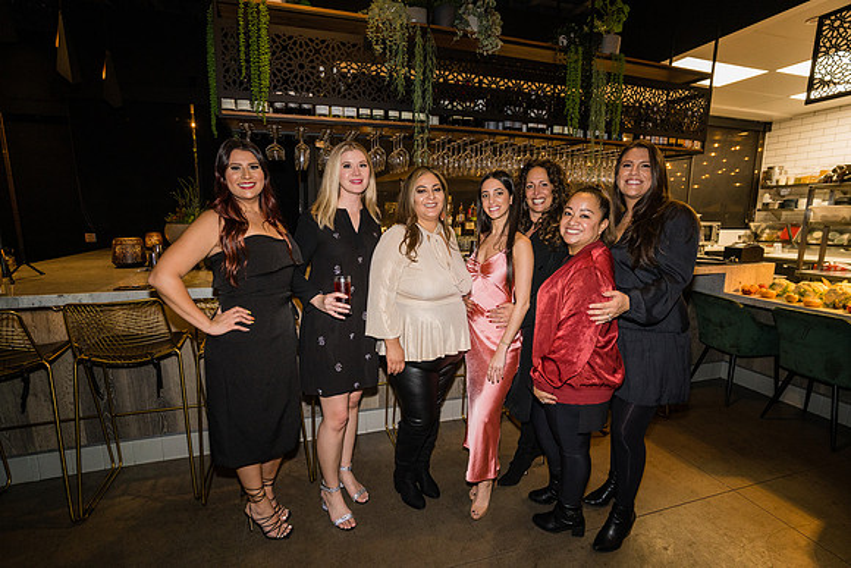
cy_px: 284
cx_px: 426
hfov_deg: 93.3
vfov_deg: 70.5
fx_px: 402
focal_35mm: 17
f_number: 4
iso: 2500
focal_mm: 17
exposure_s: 1/125
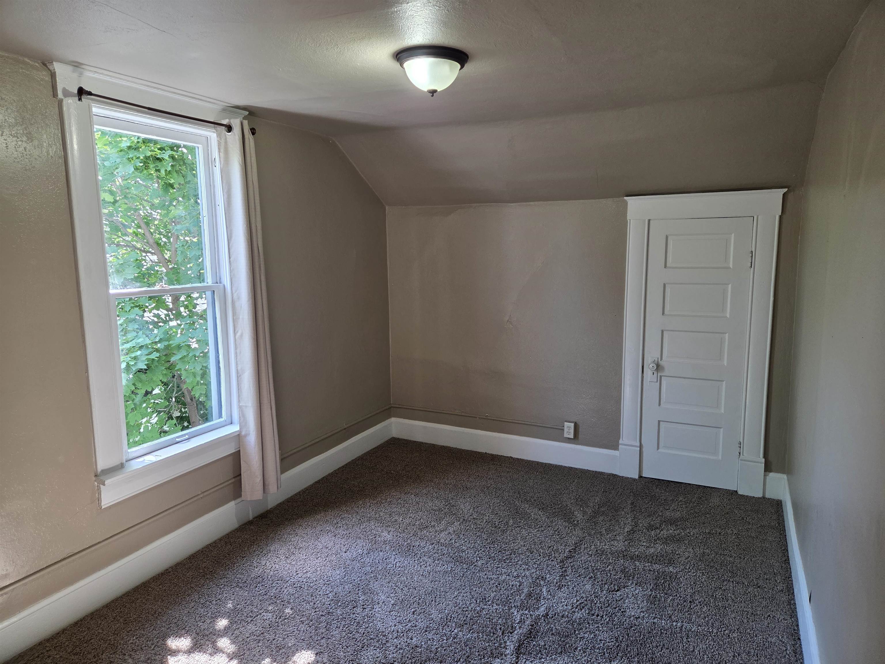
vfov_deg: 58.9
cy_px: 332
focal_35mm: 23
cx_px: 442
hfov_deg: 73.9
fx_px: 588
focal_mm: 5.4
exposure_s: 1/120
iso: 160
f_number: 1.8
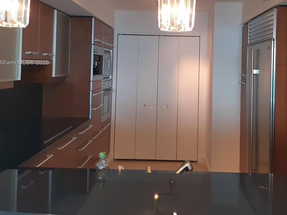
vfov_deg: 34.6
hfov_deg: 45.4
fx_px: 340
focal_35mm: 41
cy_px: 63
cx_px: 179
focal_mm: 3.6
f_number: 1.9
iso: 100
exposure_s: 1/60
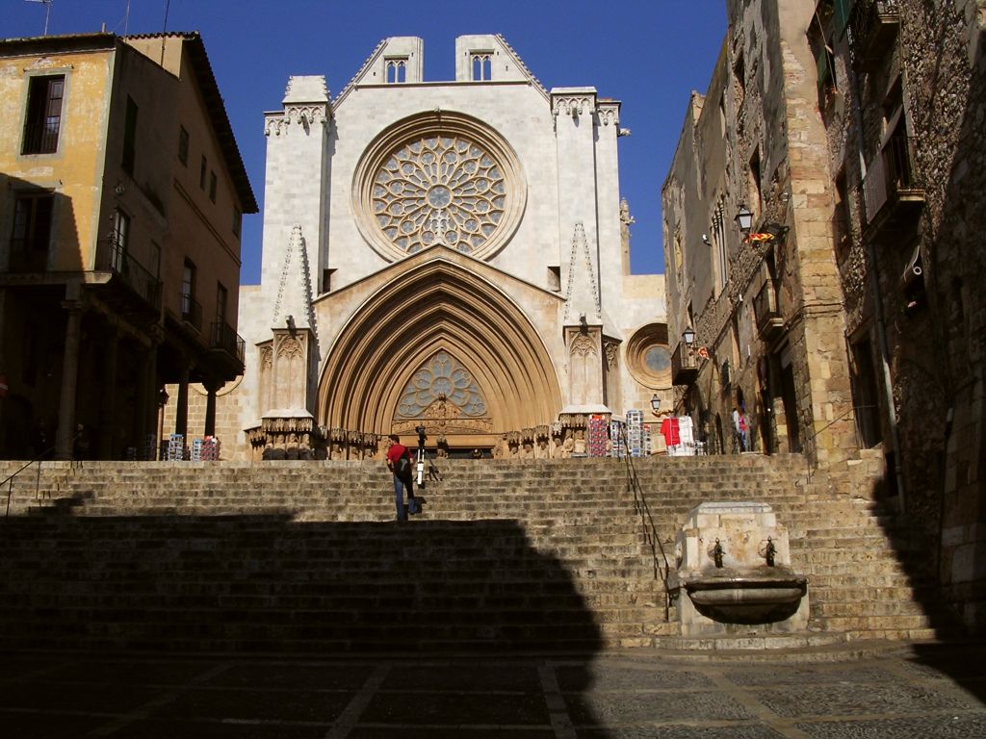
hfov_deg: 49.0
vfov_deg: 37.7
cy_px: 370
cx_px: 493
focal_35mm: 38
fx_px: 1082
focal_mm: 5.8
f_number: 5.6
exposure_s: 1/502
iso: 100
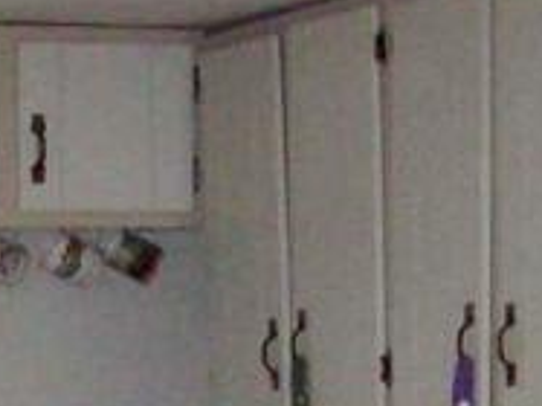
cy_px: 1032
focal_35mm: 197
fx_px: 3083
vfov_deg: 7.0
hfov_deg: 9.9
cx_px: -139
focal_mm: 6
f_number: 2.7
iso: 140
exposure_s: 1/64
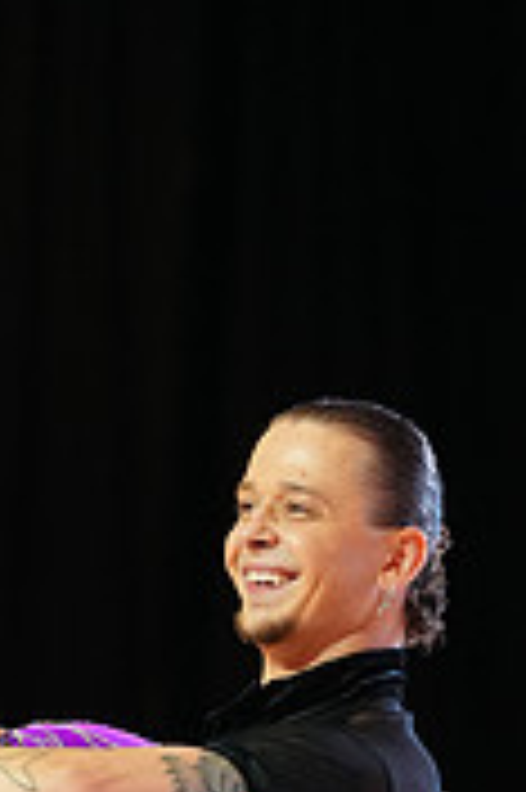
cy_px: 1296
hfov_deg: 2.5
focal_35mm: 551
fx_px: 12099
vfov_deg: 3.7
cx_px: 97
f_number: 4
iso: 2500
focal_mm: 167
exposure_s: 1/250
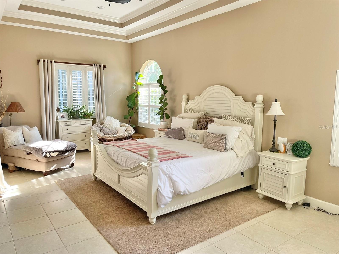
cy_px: 127
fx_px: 255
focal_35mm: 26
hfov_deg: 67.3
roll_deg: -0.7
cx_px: 170
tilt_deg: -5.9
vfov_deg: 53.1
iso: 80
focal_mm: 4.2
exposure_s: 1/121
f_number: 1.6
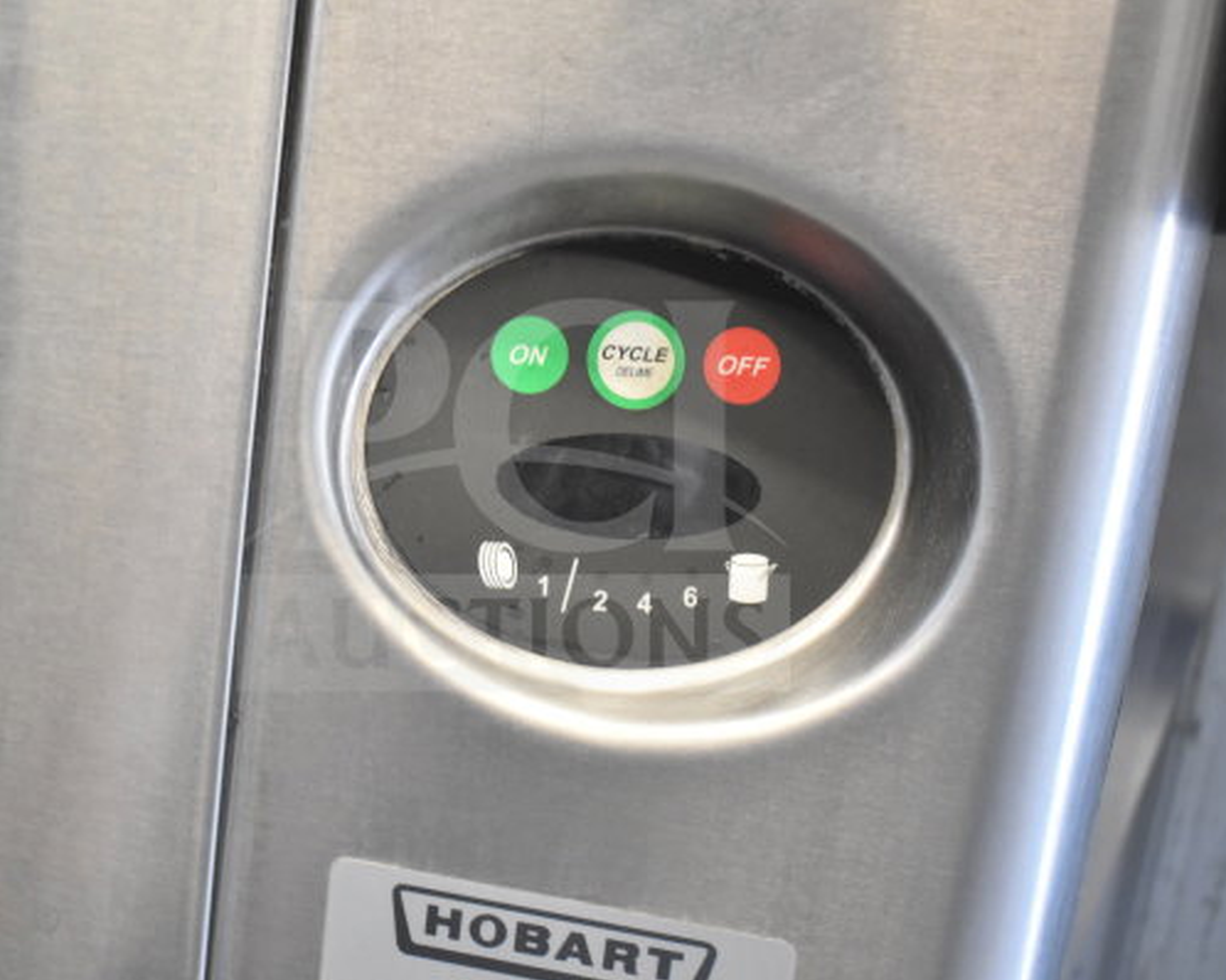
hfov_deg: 39.8
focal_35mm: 47
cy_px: 496
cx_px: 512
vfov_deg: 32.3
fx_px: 1689
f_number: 4
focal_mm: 27
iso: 2200
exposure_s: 1/40
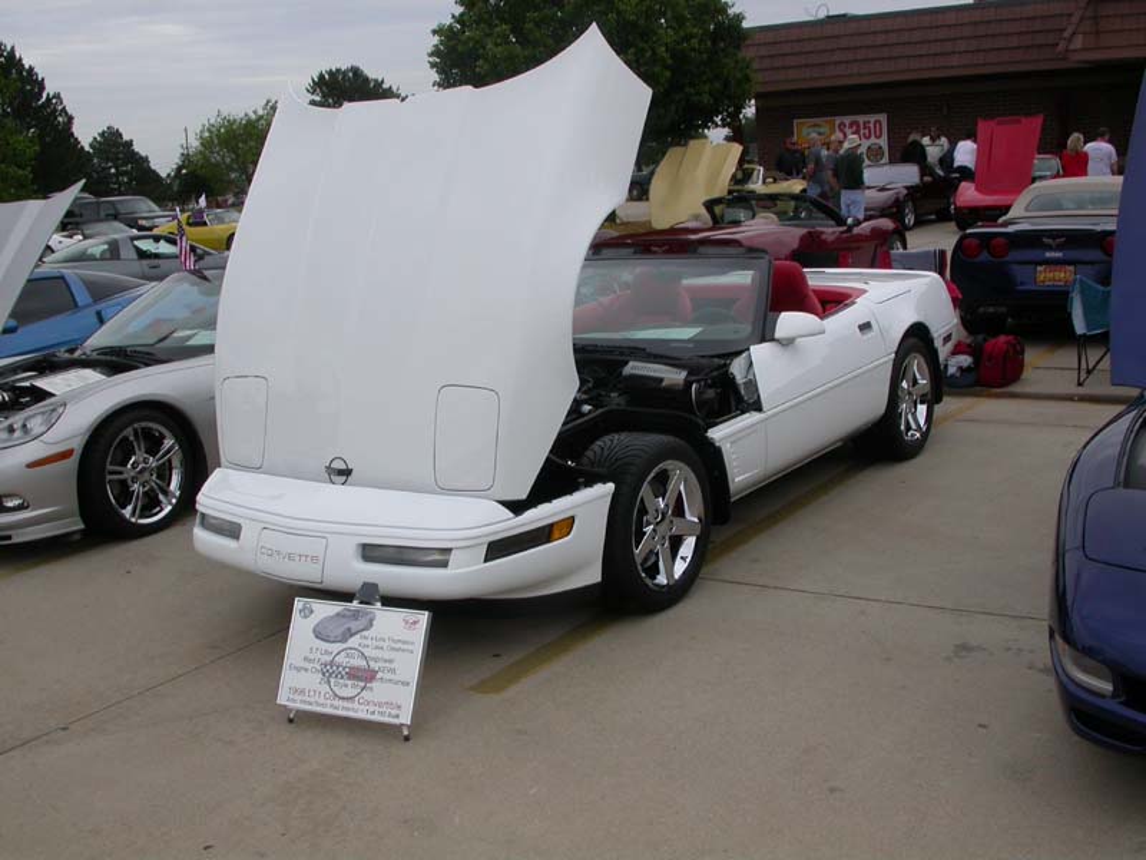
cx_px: 573
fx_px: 1258
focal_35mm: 38
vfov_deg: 37.7
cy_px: 430
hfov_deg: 49.0
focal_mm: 7.85
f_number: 7.5
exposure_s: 1/304
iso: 100
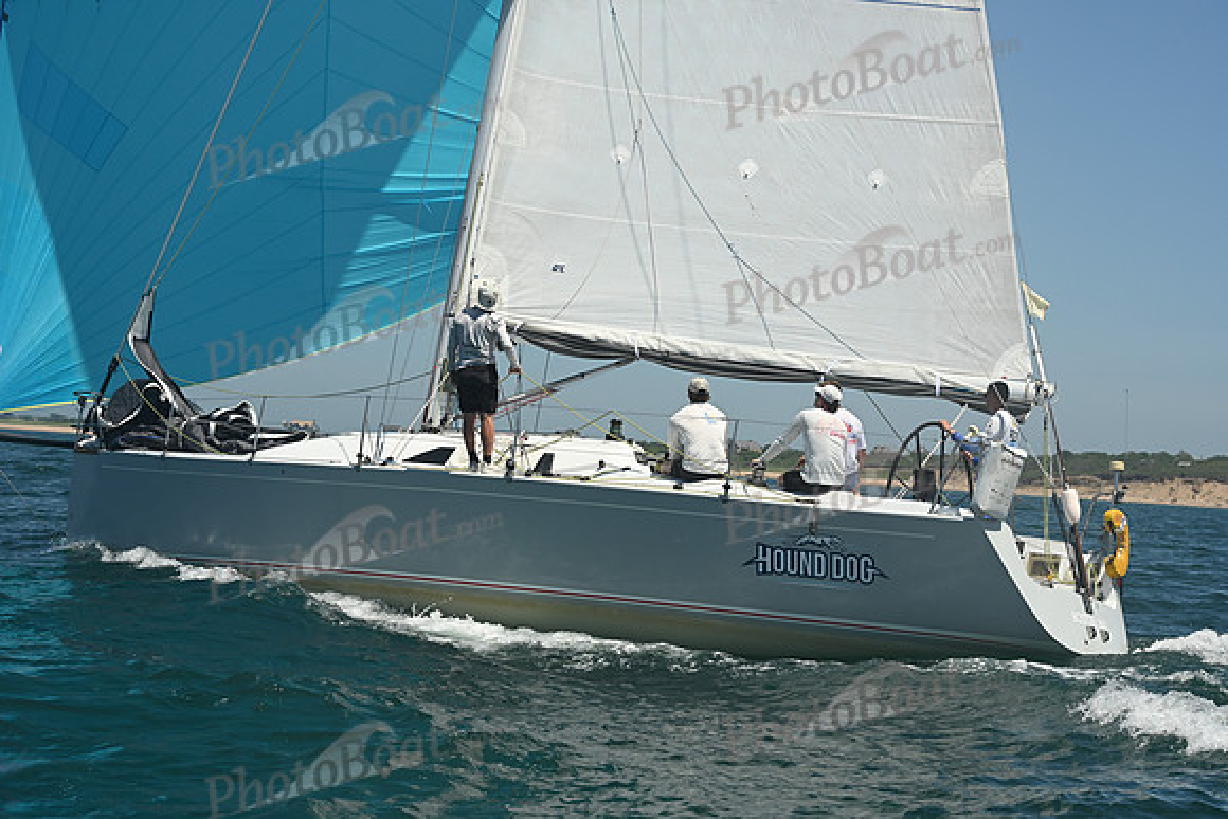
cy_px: 410
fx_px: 2388
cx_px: 614
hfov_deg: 28.8
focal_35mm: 70
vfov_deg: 19.5
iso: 320
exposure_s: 1/1000
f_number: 10
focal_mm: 70
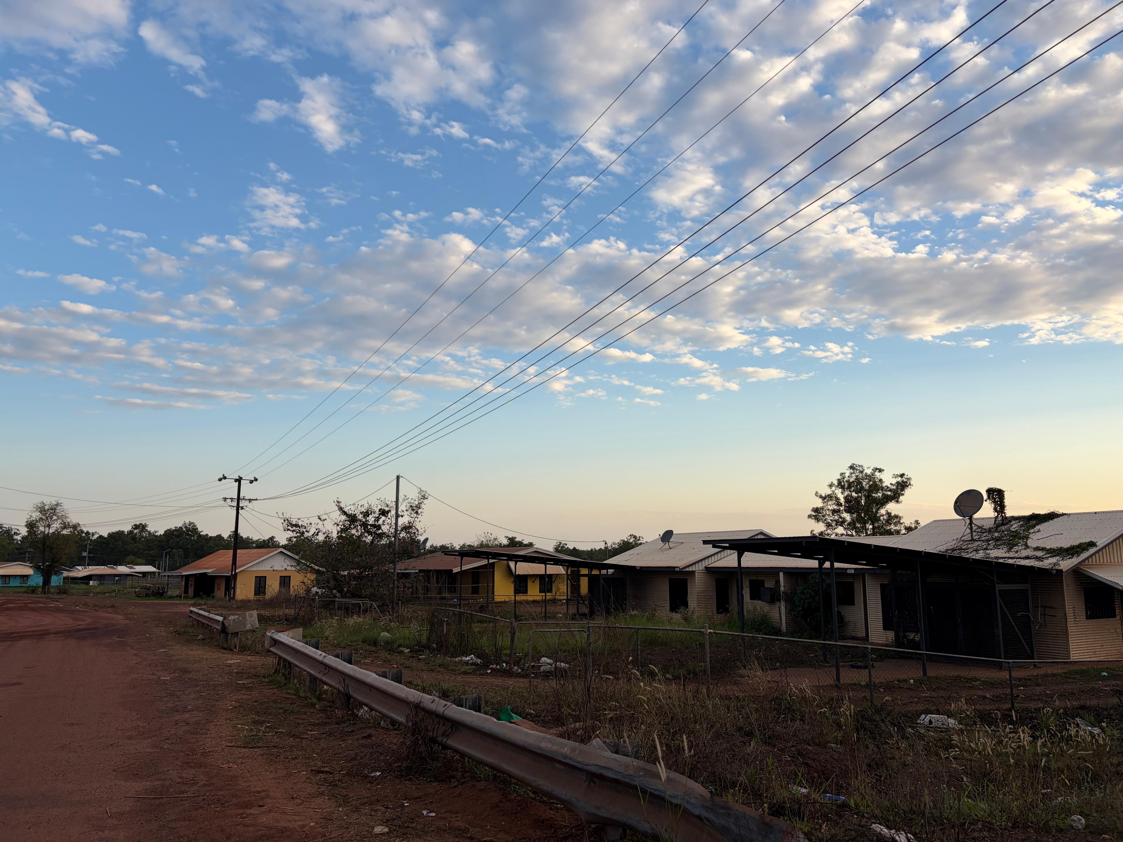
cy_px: 421
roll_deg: +0.9
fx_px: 843
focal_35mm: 26
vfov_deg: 53.1
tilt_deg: +9.5
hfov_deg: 67.3
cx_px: 562
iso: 50
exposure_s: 1/1393
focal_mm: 5.96
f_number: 1.6
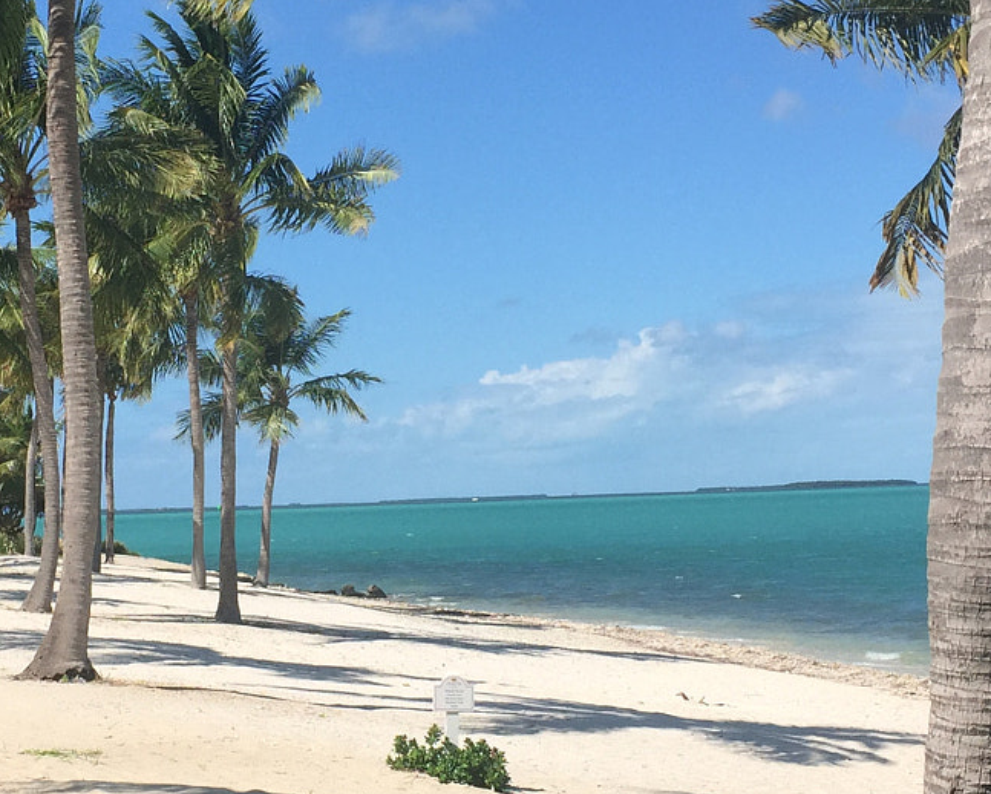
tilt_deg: +0.8
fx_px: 2054
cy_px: 478
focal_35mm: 70
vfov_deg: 21.8
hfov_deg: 26.9
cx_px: 312
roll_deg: +1.2
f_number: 2.2
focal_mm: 4.15
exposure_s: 1/2475
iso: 32
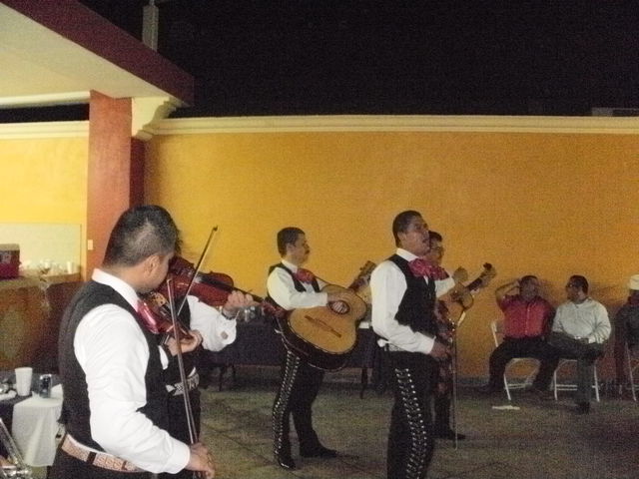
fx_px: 665
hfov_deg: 51.4
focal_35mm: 36
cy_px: 240
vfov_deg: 39.7
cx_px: 320
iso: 1600
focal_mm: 6.3
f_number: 3.5
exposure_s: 1/30
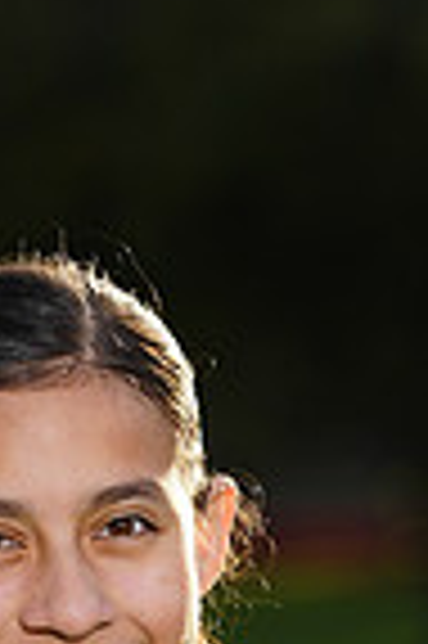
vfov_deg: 2.1
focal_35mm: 1004
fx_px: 17947
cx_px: -106
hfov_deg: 1.4
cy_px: 1198
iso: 160
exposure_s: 1/250
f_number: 8
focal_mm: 247
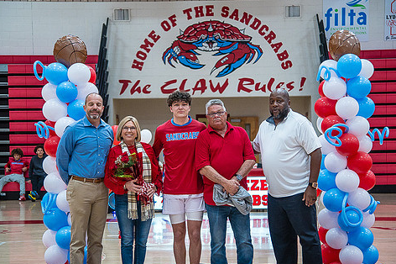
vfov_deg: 15.9
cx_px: 187
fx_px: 945
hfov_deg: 23.7
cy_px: 148
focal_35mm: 86
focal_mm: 70
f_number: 4
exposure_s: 1/320
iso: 2000
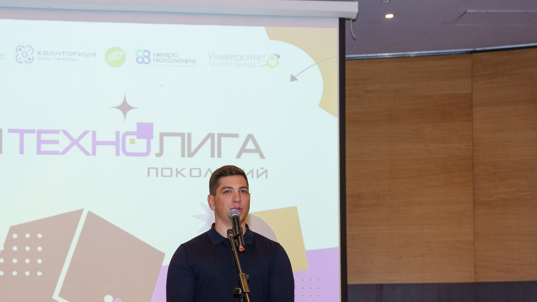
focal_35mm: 95
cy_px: 287
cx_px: 152
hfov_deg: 22.3
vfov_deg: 12.6
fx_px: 1353
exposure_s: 1/160
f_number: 3.5
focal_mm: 52.7
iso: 1600
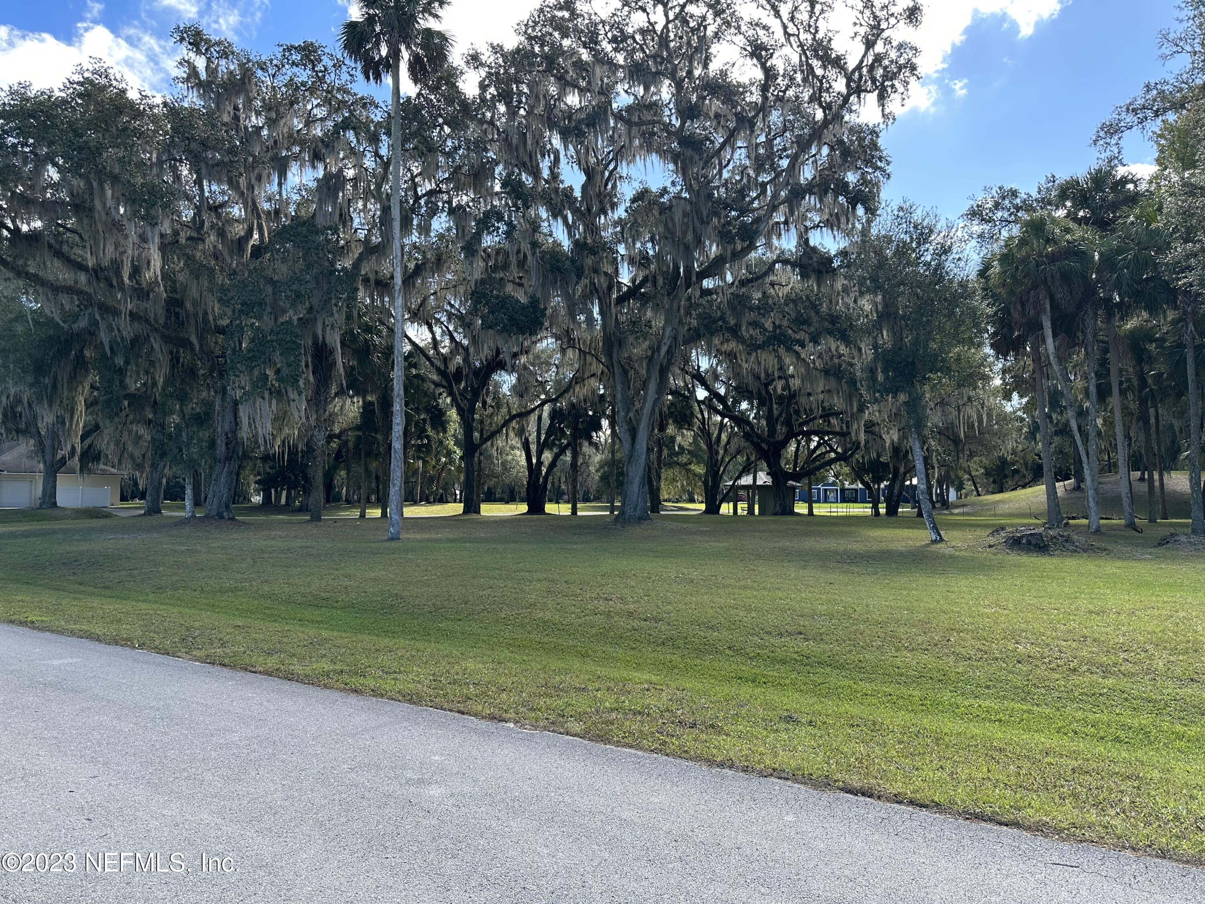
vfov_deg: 56.8
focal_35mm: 24
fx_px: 835
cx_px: 602
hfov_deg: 71.6
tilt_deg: +2.8
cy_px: 452
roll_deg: +0.0
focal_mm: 6.86
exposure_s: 1/879
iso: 80
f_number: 1.78
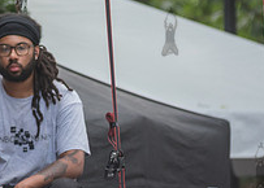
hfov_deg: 2.9
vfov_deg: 2.1
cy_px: -66
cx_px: -102
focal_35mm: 694
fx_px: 5203
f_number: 5
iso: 500
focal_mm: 200
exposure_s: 1/250
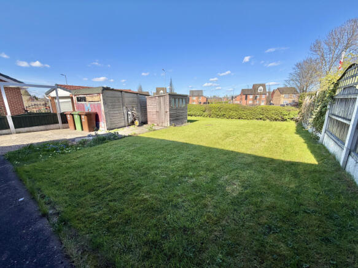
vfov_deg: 85.7
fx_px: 145
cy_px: 134
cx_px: 179
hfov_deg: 102.1
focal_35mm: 14
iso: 32
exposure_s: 1/770
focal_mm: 2.22
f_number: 2.2
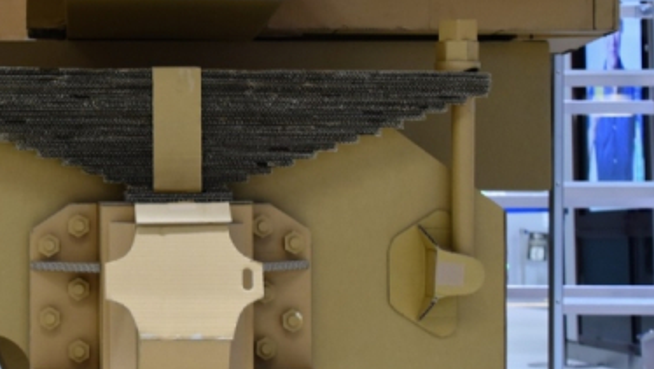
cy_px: 141
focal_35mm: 94
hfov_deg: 22.3
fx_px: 1631
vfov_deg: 12.9
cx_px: 110
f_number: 4
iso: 720
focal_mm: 28
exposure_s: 1/60
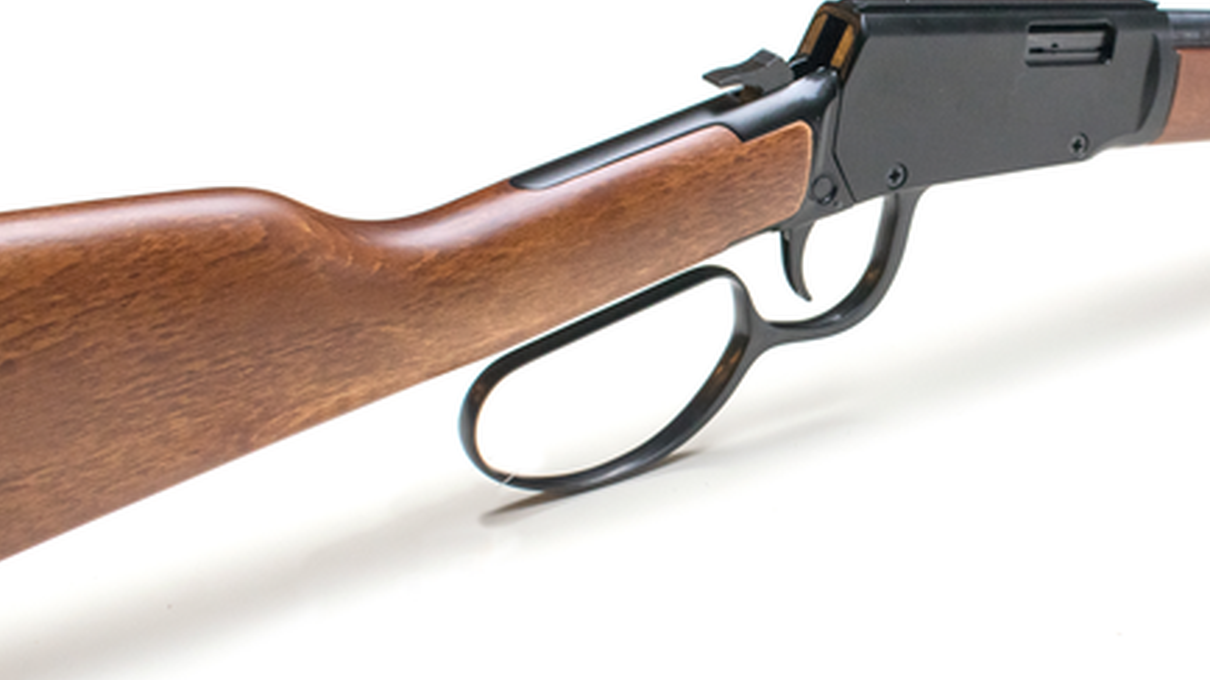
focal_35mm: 68
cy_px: 295
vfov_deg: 17.7
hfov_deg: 30.3
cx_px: 962
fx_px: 2178
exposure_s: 1/200
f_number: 7.1
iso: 400
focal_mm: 25
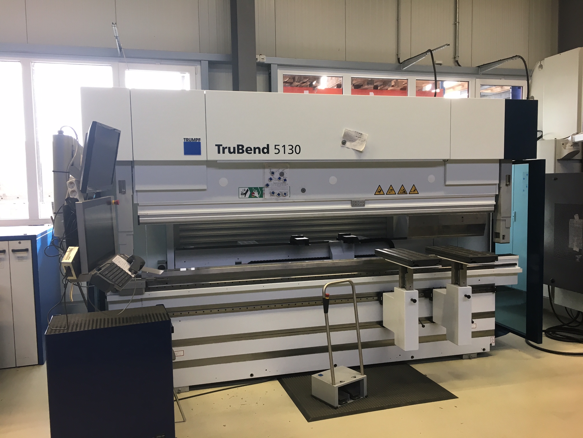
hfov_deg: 61.7
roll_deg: +0.7
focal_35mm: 29
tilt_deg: -3.3
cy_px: 219
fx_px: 488
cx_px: 292
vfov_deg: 48.2
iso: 40
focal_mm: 4.15
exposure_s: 1/33
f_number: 2.2
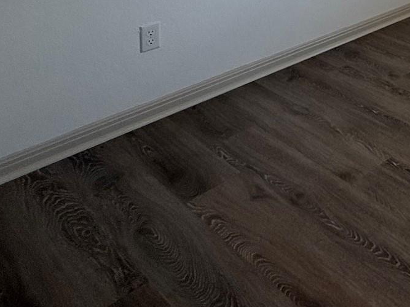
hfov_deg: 32.1
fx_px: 509
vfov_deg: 25.9
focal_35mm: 43
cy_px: -141
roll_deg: -2.6
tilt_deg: -4.6
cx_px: 545
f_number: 2.2
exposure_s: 1/120
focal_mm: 2.22
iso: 160
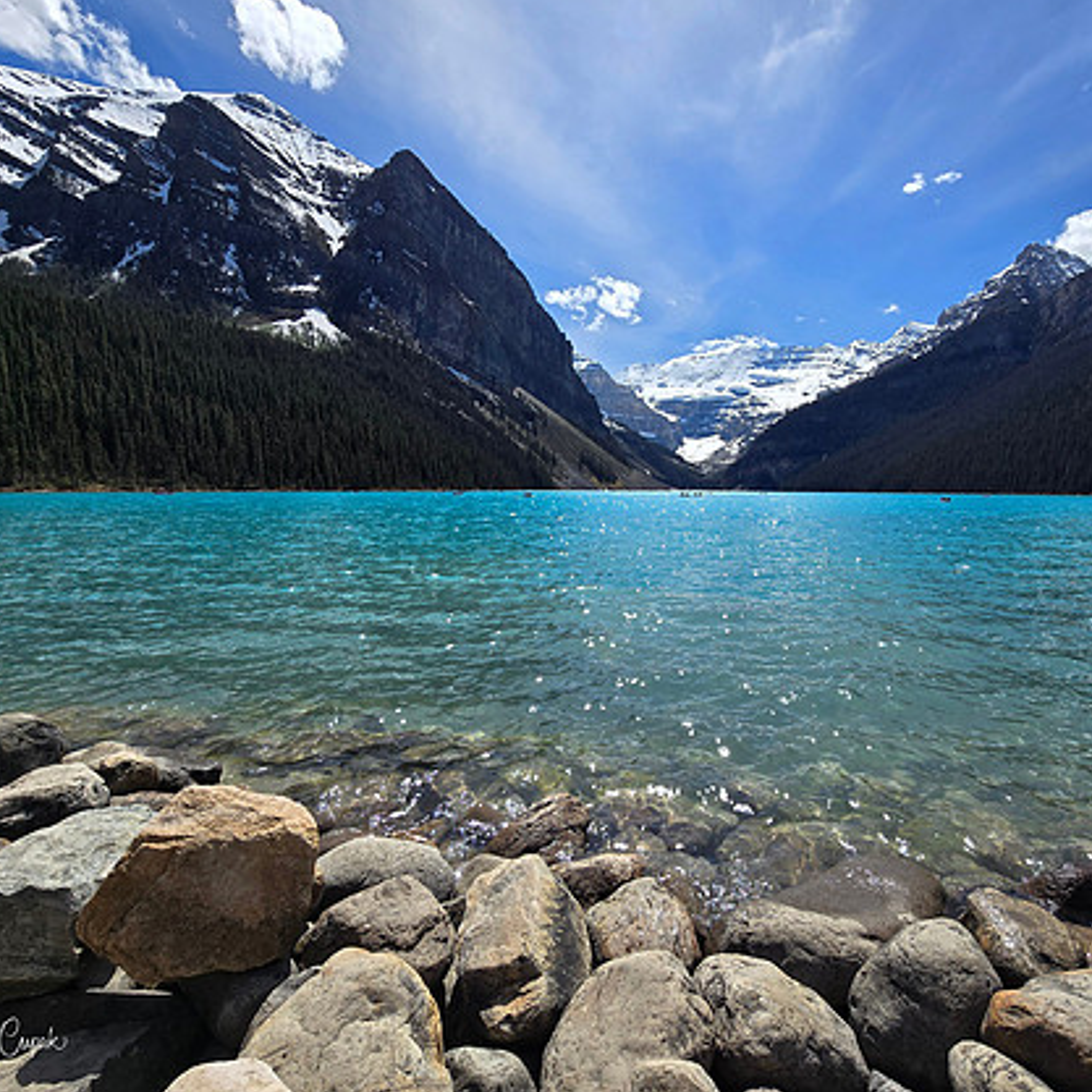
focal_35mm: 16
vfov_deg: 87.4
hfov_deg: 86.7
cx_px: 636
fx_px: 571
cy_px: 538
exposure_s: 1/3220
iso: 50
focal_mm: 2.2
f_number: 2.2
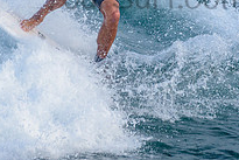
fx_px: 11493
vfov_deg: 0.8
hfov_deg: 1.2
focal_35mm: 1730
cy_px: -18
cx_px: 164
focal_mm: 500
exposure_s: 1/1250
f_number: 5.6
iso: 450
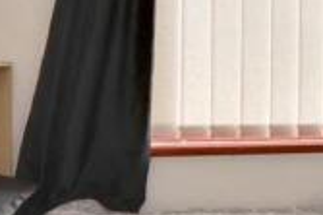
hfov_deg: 32.2
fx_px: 529
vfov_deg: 22.9
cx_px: 296
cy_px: 75
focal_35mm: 59
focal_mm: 10
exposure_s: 1/6
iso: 400
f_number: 11
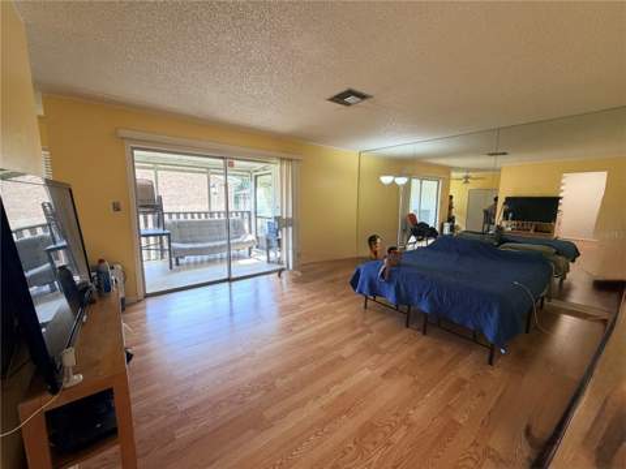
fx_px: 253
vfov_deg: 85.7
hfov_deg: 102.1
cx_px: 313
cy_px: 234
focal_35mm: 14
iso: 200
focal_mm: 2.22
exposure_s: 1/60
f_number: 2.2
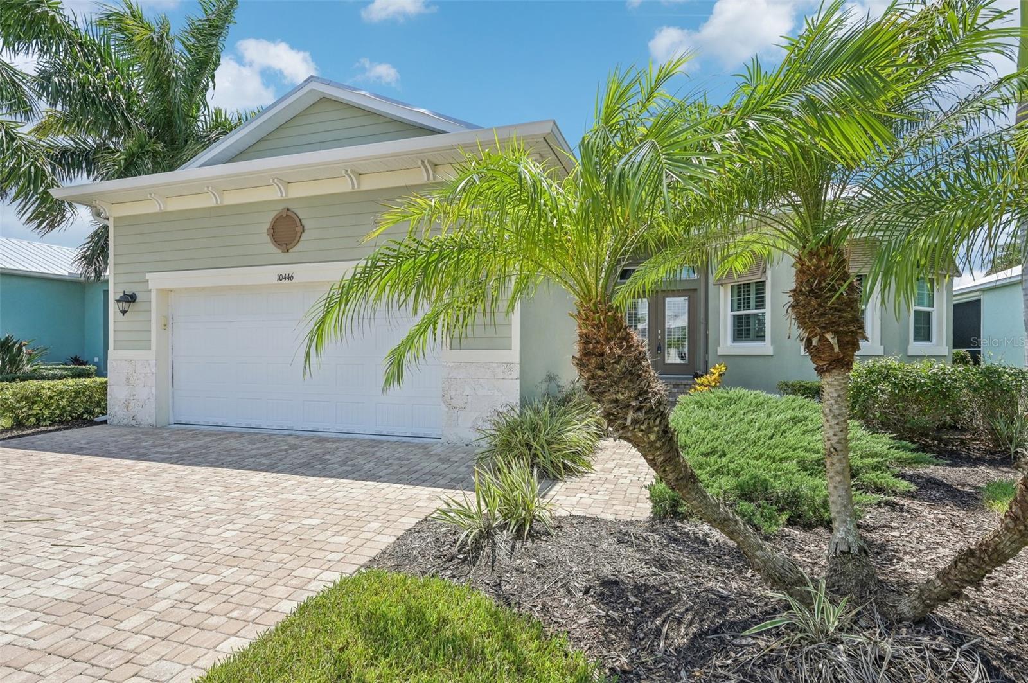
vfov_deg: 67.3
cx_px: 514
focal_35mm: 18
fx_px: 513
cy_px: 342
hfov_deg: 90.1
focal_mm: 18
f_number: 8
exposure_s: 1/1000
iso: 400
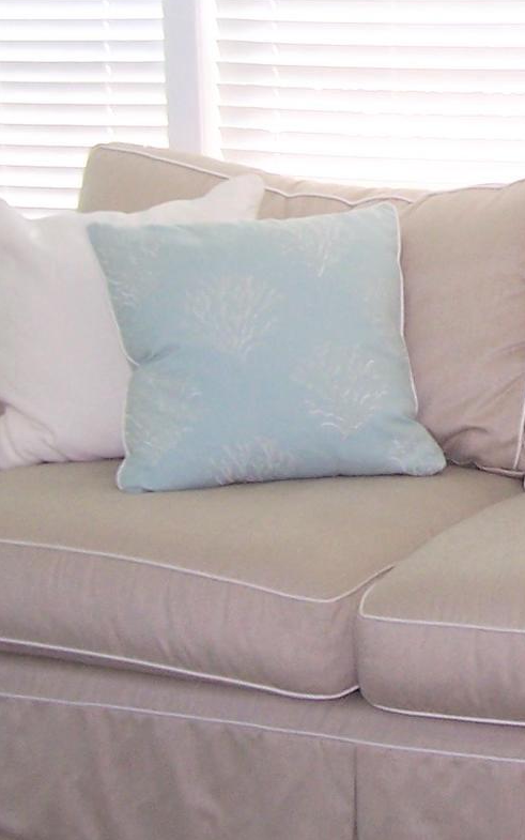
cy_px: 210
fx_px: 2402
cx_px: 682
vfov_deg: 19.7
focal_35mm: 105
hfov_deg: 12.1
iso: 80
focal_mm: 6.3
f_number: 2.8
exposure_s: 1/180
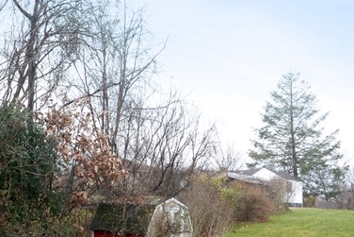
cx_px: 136
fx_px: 482
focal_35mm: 49
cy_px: 212
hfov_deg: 40.1
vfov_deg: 26.6
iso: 200
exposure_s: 1/80
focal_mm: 17
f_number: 10
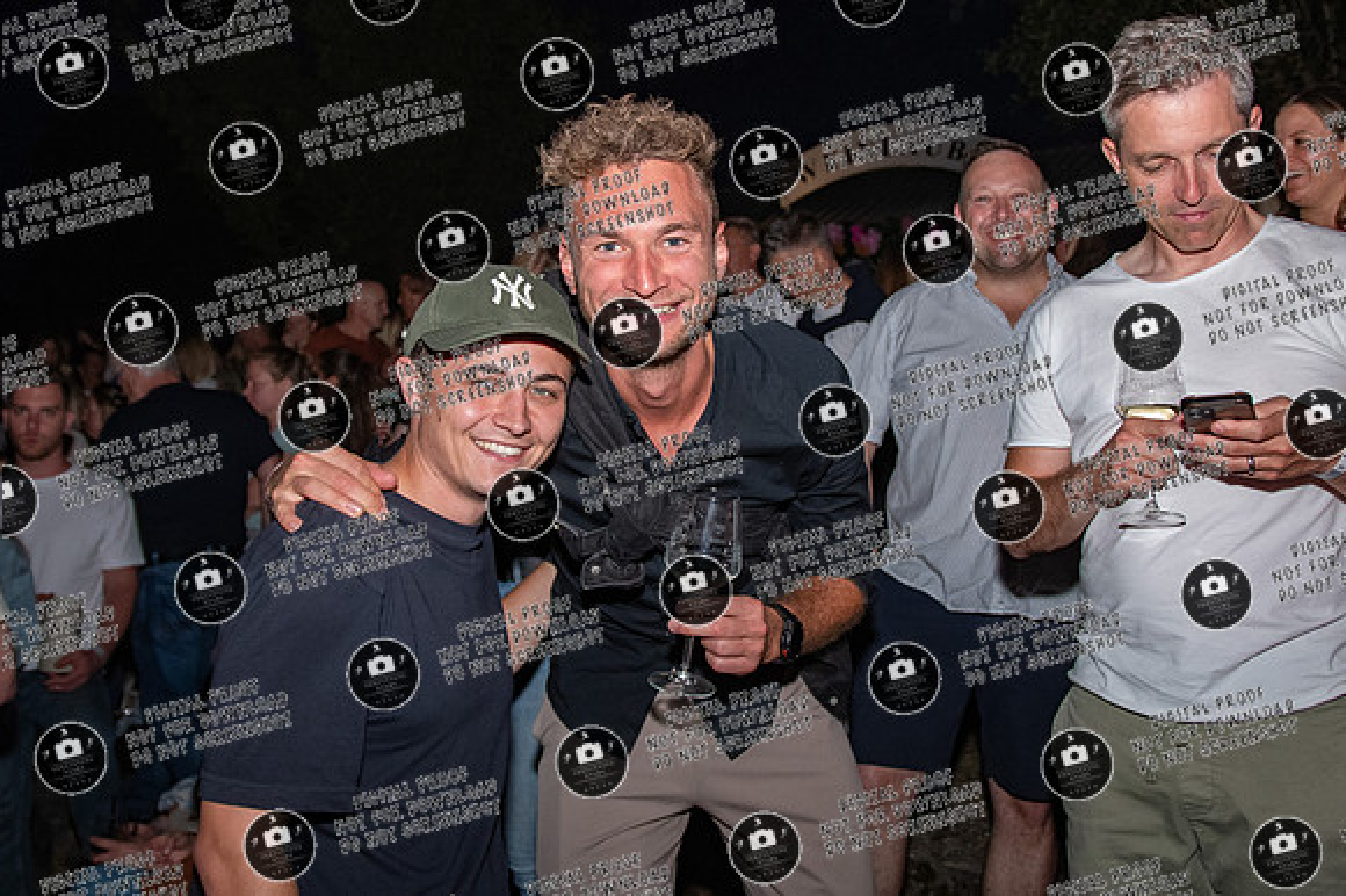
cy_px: 372
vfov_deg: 34.1
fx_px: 1456
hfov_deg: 49.6
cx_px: 681
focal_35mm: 39
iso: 1000
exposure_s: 1/640
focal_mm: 20
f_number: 3.5
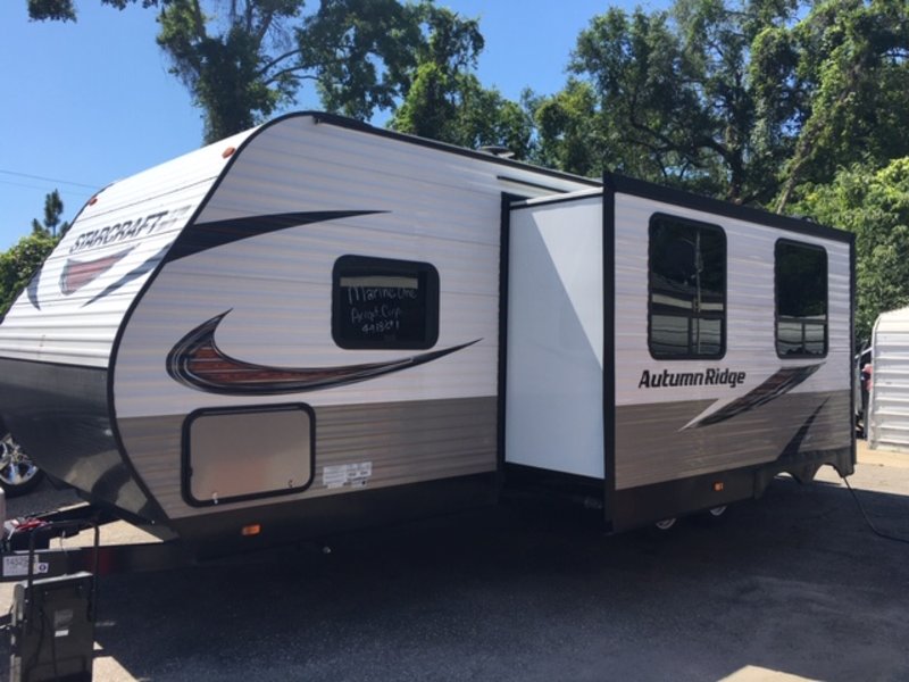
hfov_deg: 61.7
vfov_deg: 48.2
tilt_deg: +2.3
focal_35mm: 29
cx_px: 454
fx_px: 762
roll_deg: -1.9
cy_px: 341
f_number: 2.2
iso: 25
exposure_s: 1/1183
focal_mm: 4.15
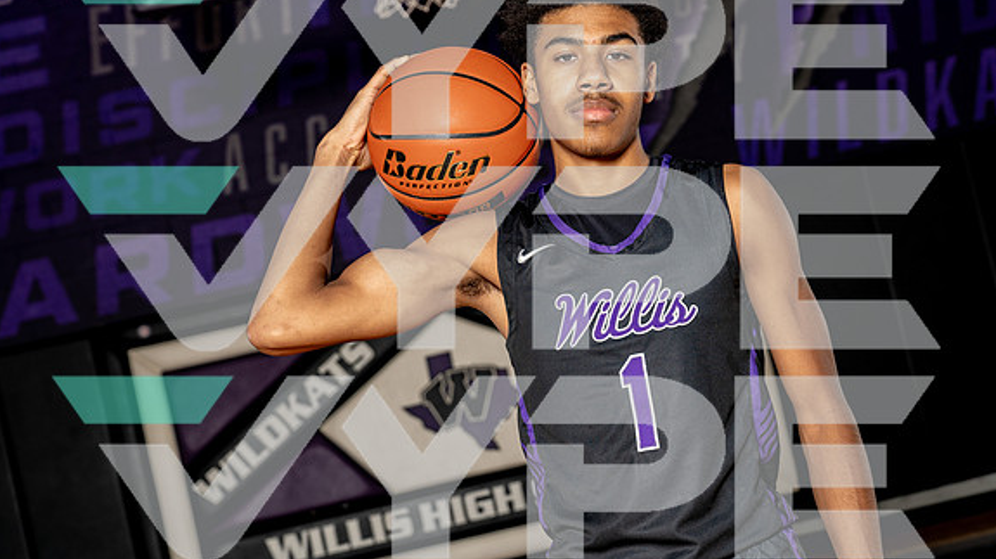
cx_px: 499
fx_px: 1954
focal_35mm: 74
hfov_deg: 28.6
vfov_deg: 16.3
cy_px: 259
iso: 400
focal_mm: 70
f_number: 5.6
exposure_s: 1/250
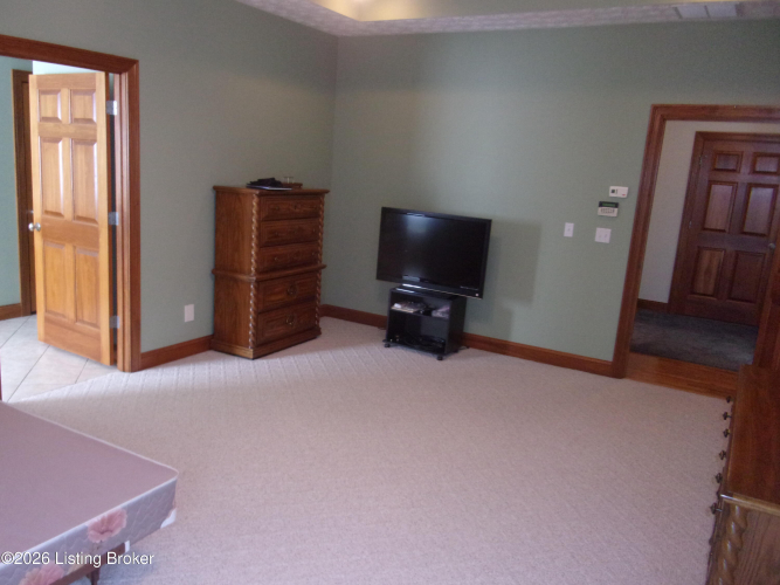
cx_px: 390
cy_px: 292
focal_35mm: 28
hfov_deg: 63.5
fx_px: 631
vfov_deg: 49.7
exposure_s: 1/34
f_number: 3.9
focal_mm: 5.1
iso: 400
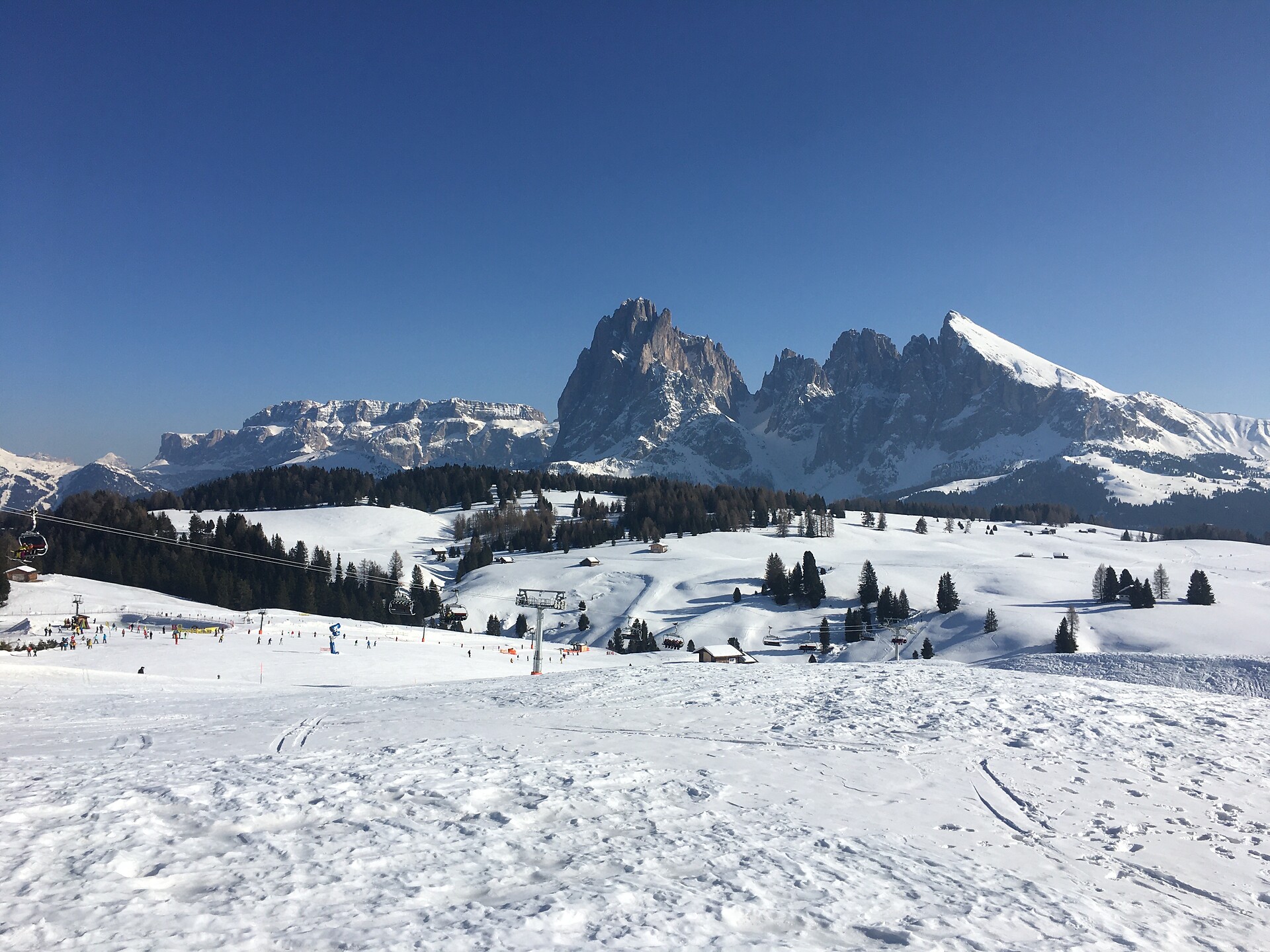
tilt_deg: +1.1
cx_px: 635
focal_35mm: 29
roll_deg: +0.1
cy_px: 476
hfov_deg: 61.7
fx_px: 1064
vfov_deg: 48.2
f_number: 2.2
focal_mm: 4.15
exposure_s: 1/3344
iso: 25
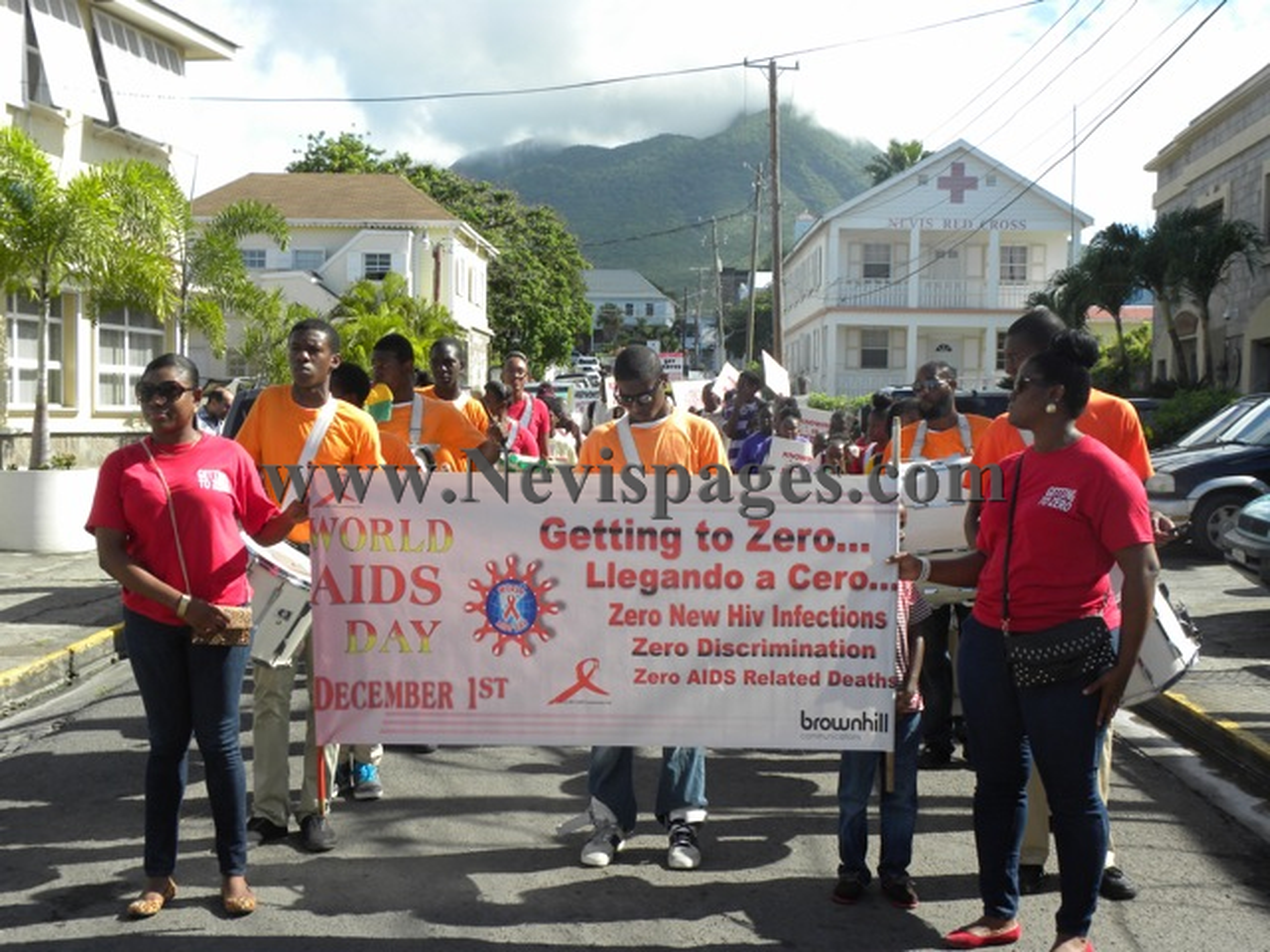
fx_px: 1688
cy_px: 476
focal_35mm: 46
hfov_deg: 41.2
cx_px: 635
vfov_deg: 31.5
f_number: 5
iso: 64
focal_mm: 8.2
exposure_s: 1/200
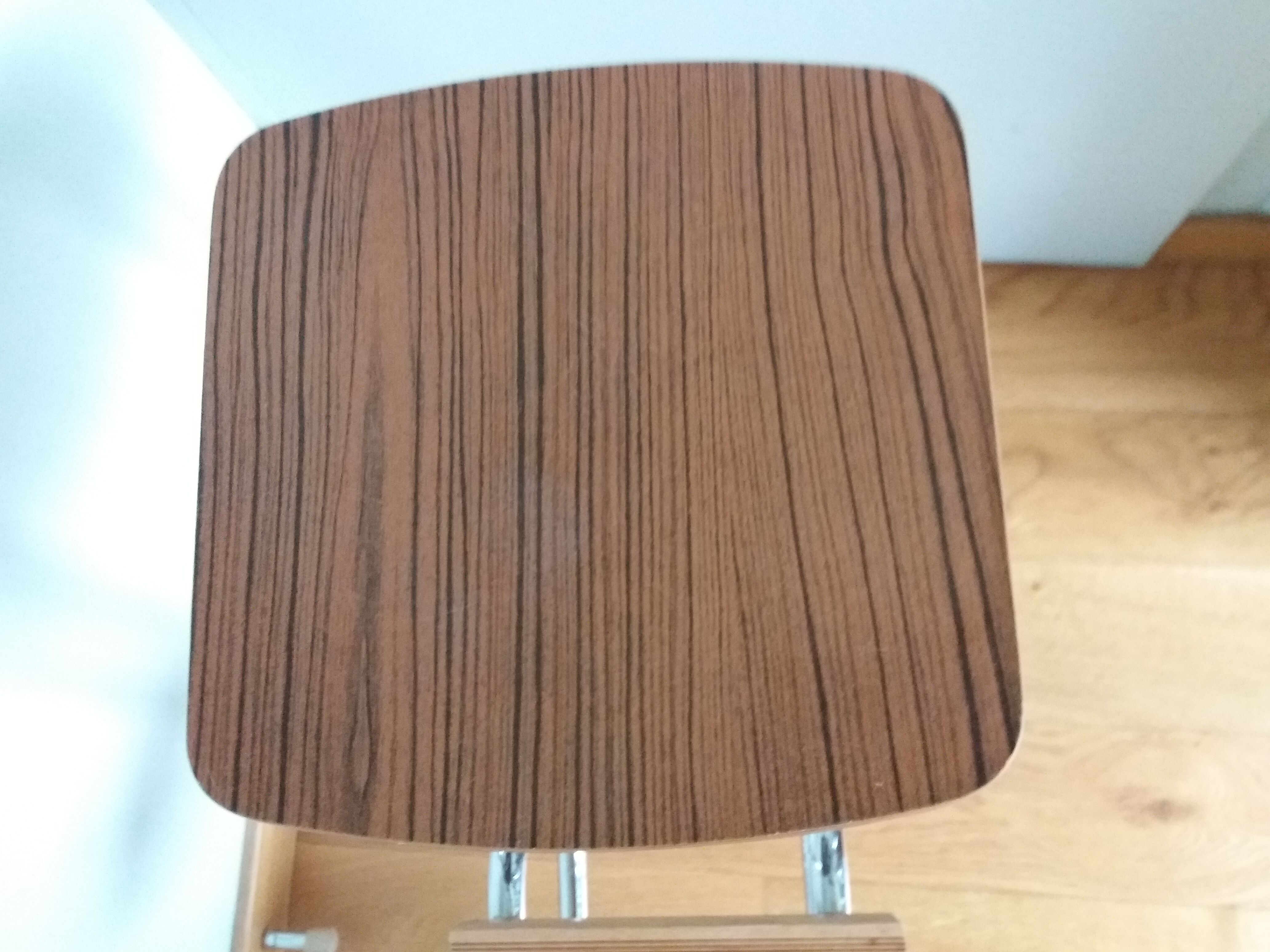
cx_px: 635
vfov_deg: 49.7
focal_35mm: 28
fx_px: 1027
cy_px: 476
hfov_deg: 63.4
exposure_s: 1/17
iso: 640
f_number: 1.9
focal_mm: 3.7
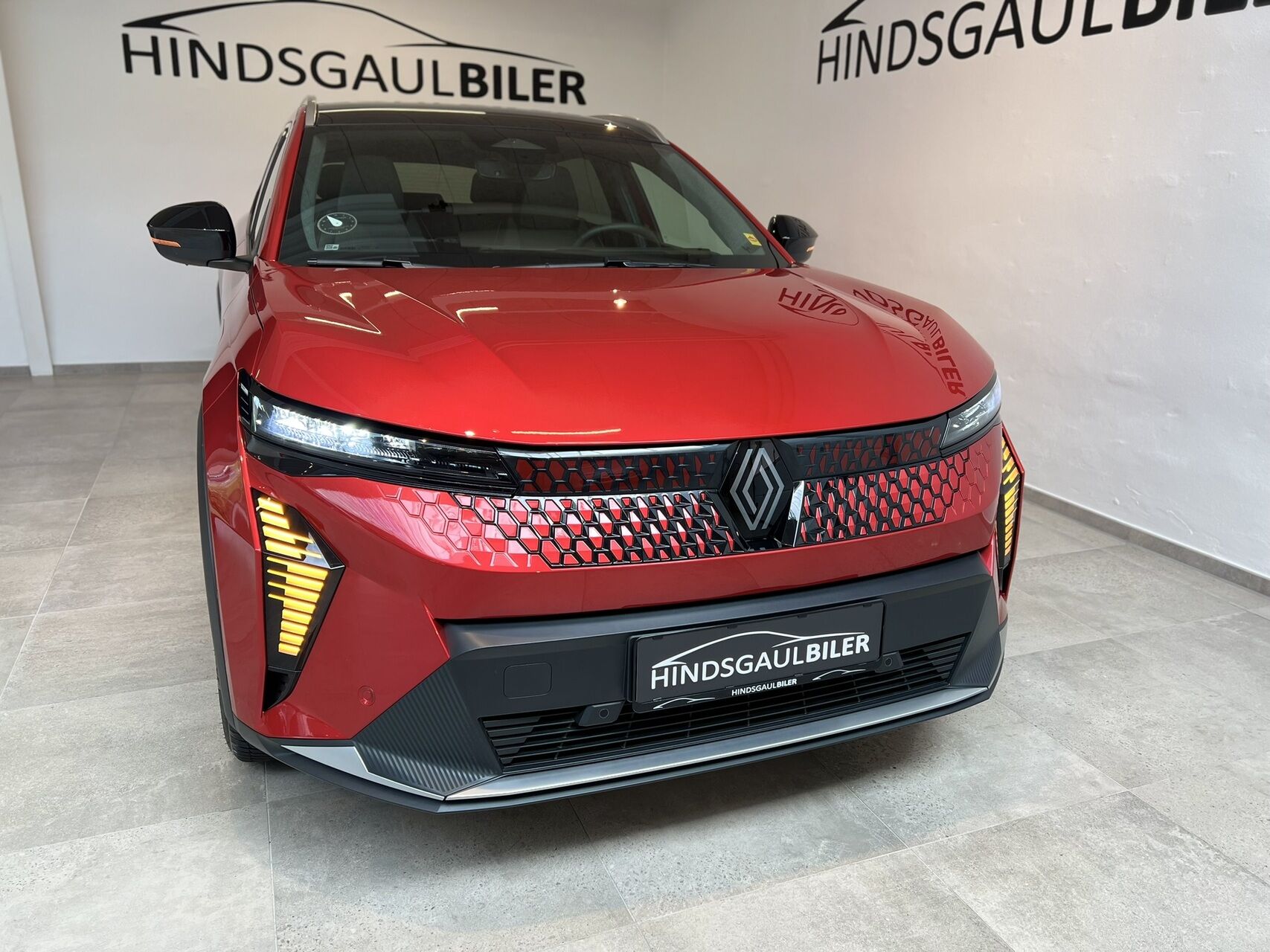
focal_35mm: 26
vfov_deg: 53.1
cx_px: 635
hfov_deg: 67.3
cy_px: 476
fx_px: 954
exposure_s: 1/115
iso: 32
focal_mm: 5.7
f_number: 1.5
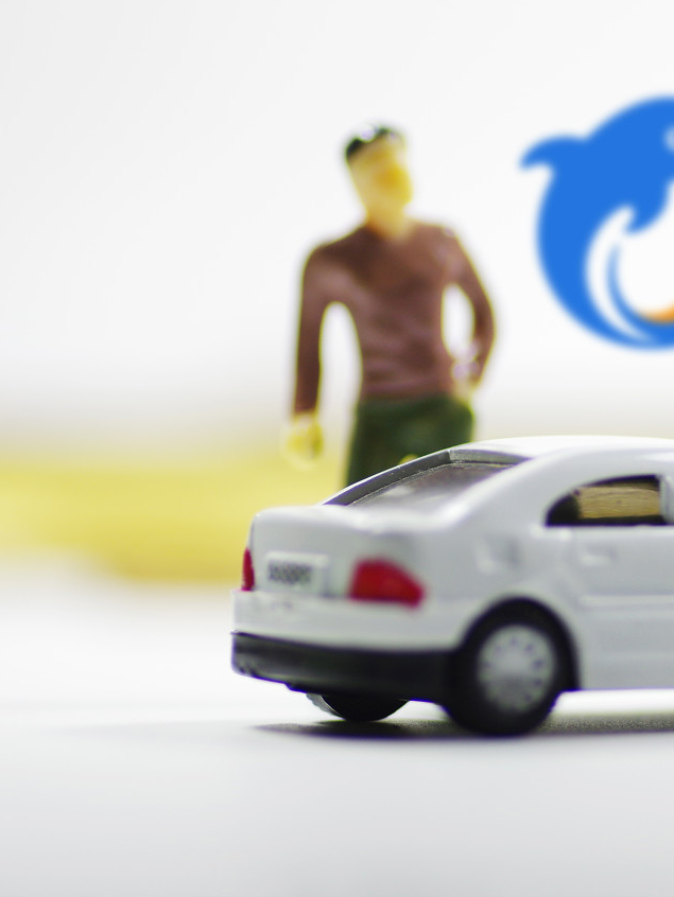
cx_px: 632
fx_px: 5657
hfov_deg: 6.8
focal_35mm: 218
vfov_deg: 9.1
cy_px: 448
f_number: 2.8
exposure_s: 1/160
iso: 250
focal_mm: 100
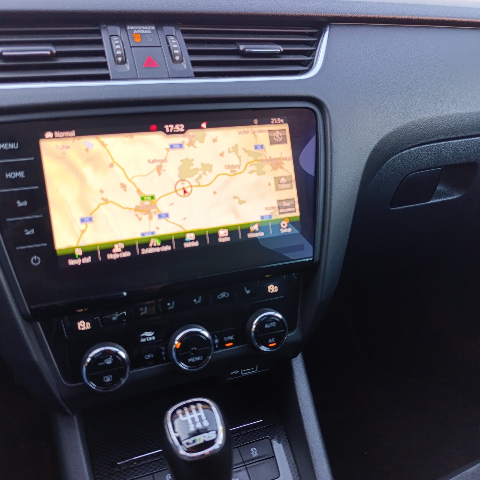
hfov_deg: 57.3
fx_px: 439
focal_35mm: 28
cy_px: 241
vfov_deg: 57.3
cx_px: 226
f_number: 1.6
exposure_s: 1/100
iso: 200
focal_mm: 6.14
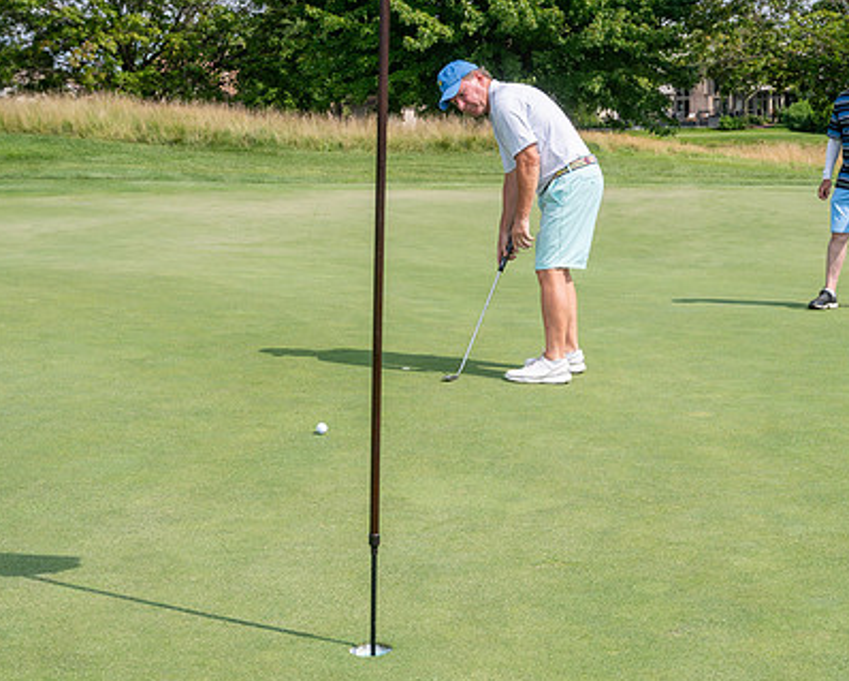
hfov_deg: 29.8
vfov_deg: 24.2
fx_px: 1584
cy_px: 330
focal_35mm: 63
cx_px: 574
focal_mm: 46
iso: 250
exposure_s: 1/1600
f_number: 6.3
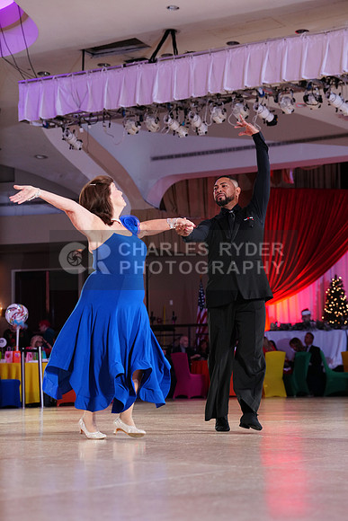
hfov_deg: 15.7
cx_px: 174
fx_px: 1261
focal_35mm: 87
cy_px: 260
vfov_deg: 23.4
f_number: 4.5
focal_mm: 87
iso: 2000
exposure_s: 1/200
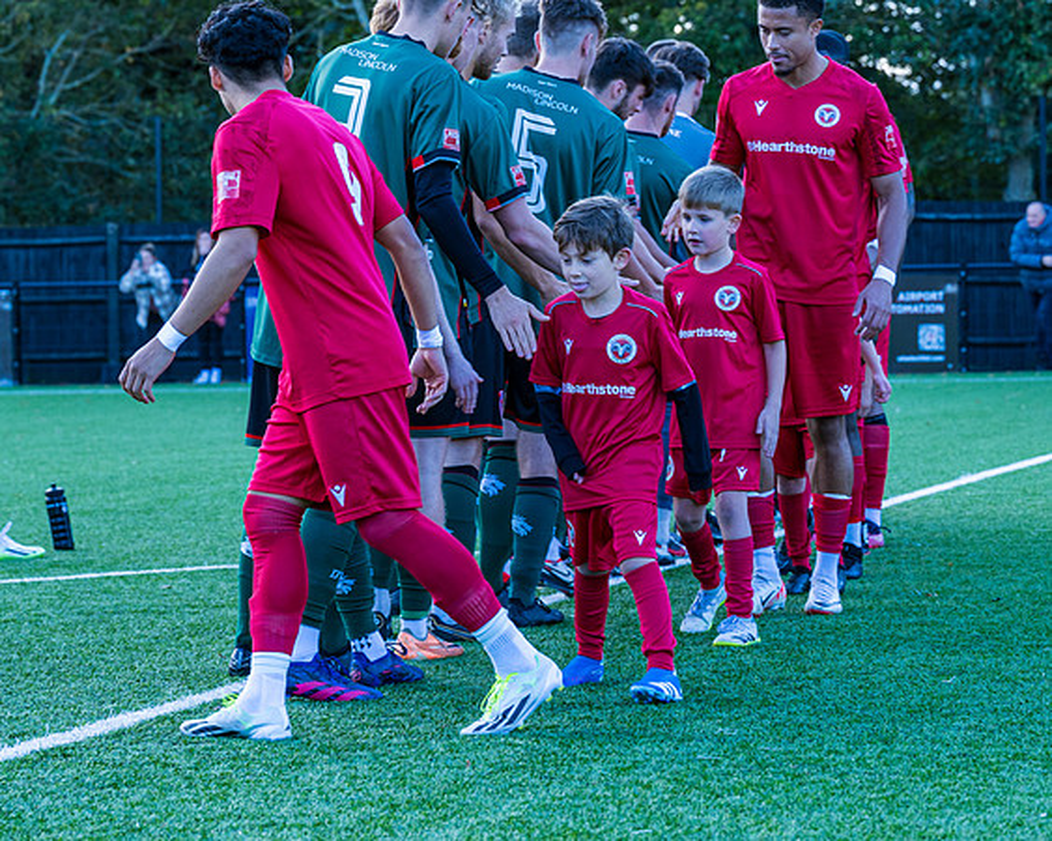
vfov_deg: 11.4
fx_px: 4208
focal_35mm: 135
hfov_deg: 14.2
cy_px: 420
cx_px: 574
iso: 200
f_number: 5
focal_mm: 80
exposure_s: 1/200
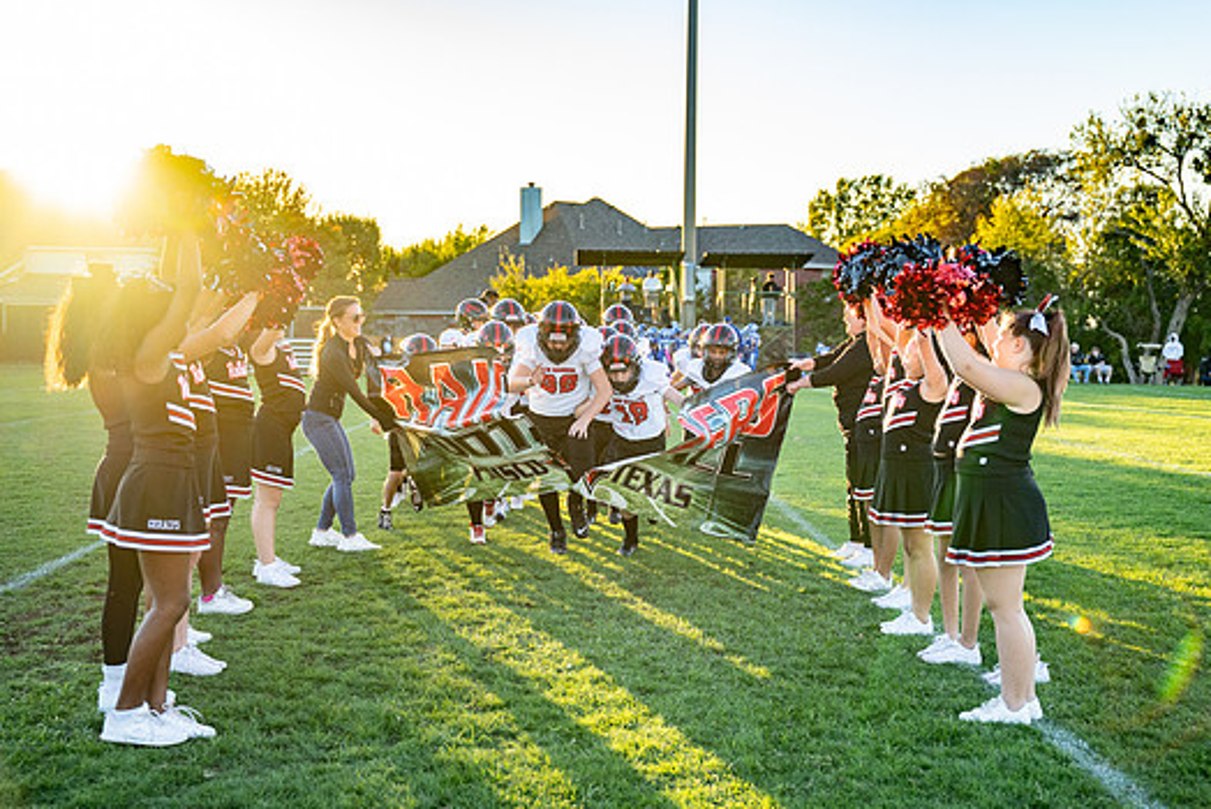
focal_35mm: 49
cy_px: 409
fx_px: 1649
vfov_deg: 27.6
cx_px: 621
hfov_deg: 40.3
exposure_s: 1/1000
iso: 320
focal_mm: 42
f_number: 2.8
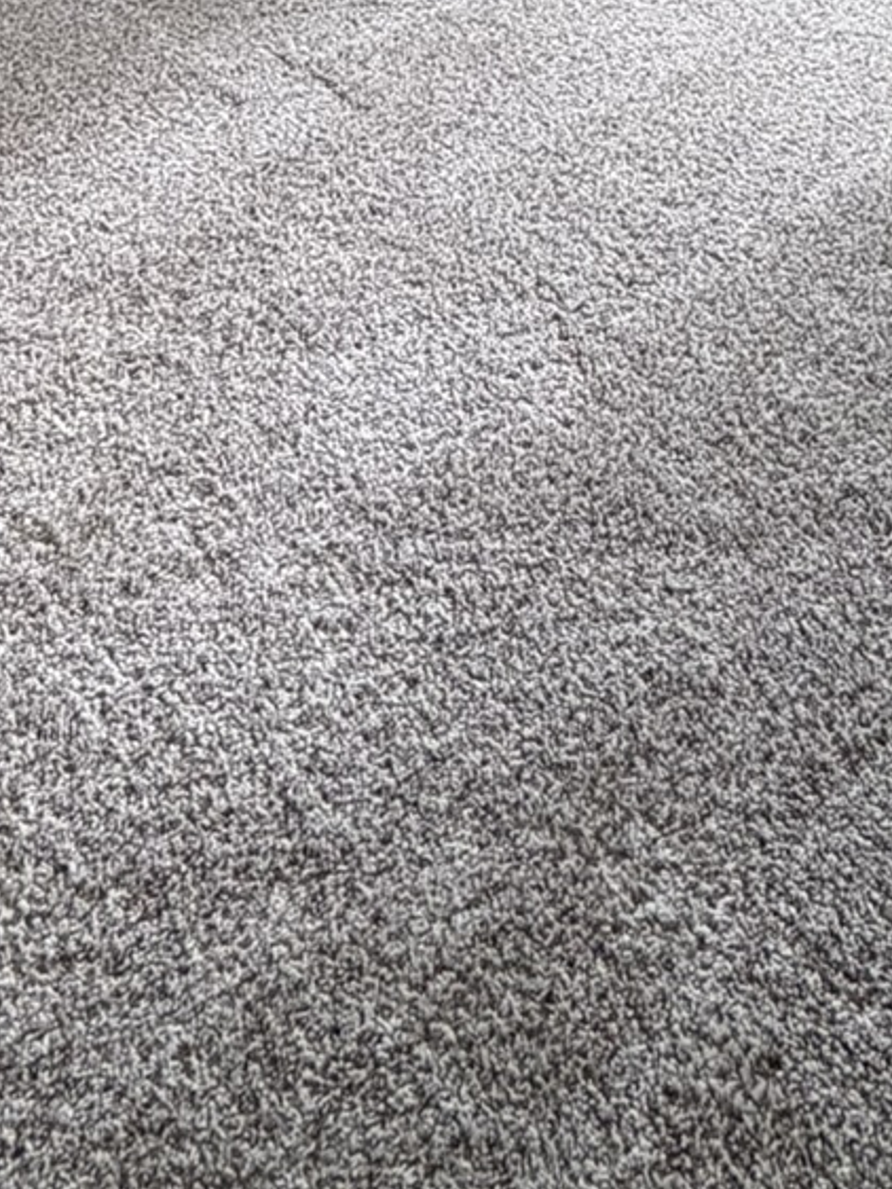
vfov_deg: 26.8
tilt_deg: -9.4
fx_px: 1751
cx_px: 594
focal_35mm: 51
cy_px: -590
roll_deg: -0.3
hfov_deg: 28.4
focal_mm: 2.22
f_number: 2.2
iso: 160
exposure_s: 1/120
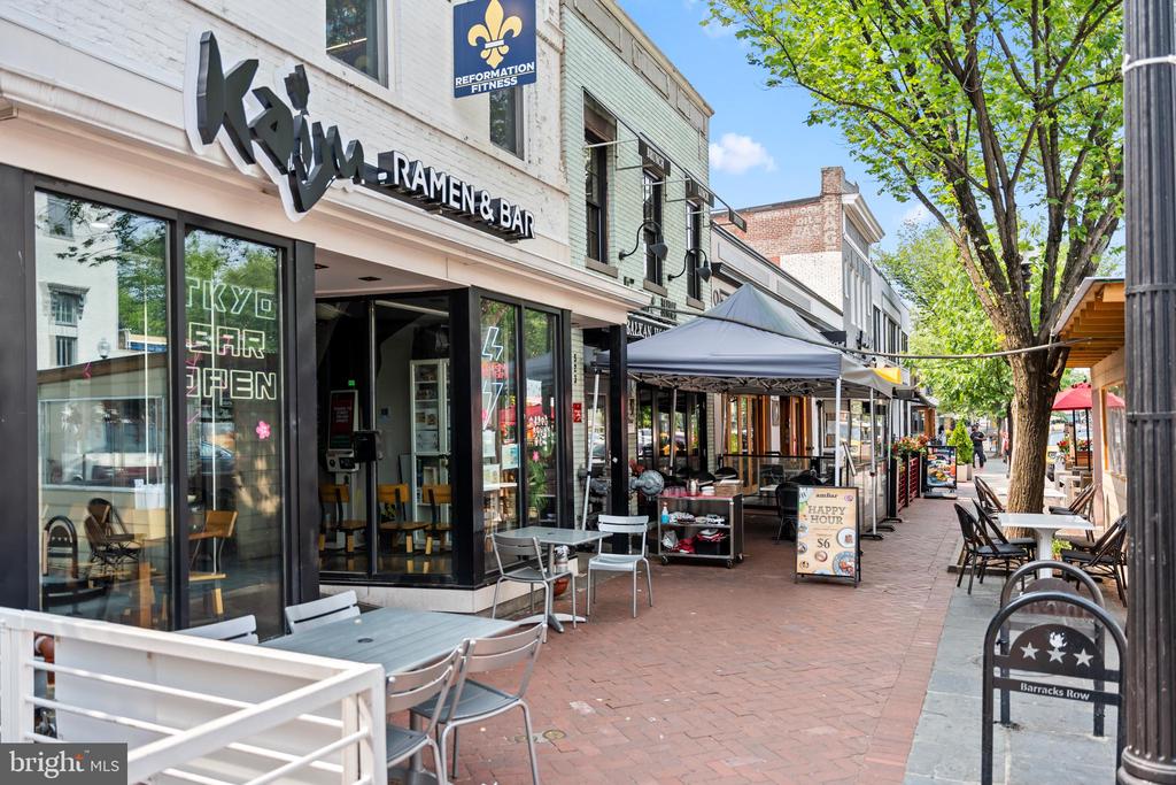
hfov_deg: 68.2
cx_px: 588
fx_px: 869
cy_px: 392
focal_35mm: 27
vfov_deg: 48.6
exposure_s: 1/500
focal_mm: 26.6
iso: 100
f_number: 2.8
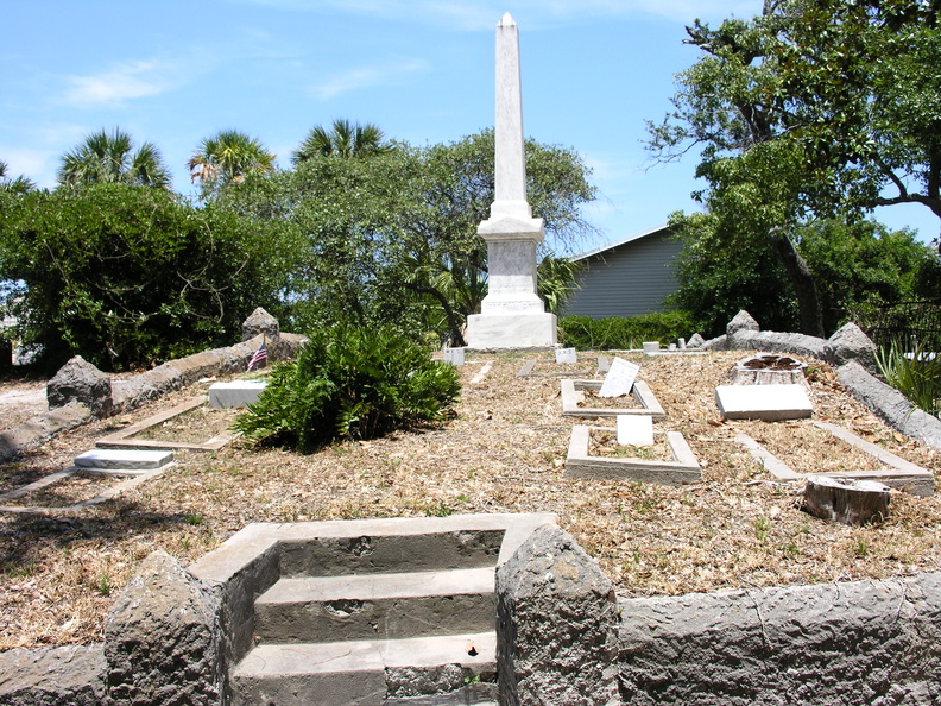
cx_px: 470
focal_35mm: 35
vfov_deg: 40.7
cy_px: 353
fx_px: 951
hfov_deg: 52.6
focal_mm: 8.9
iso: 50
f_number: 5
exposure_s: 1/266
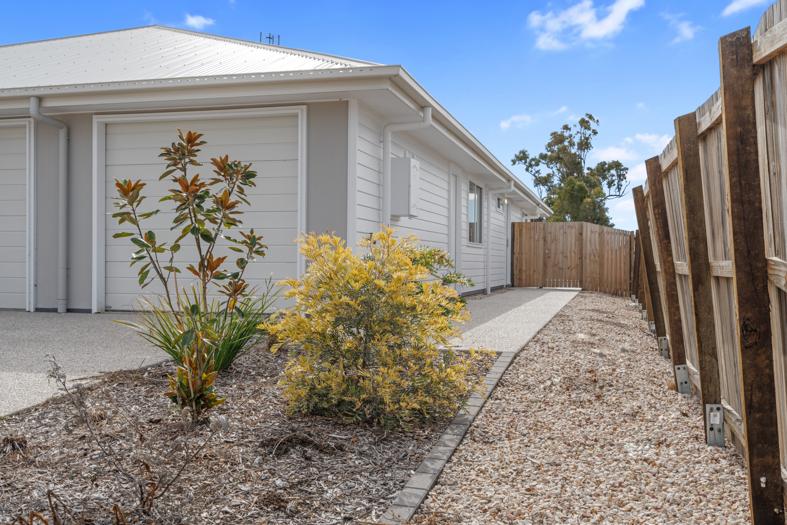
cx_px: 394
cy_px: 262
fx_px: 765
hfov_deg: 54.4
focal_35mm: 35
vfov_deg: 37.9
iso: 200
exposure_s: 1/250
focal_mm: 35
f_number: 8
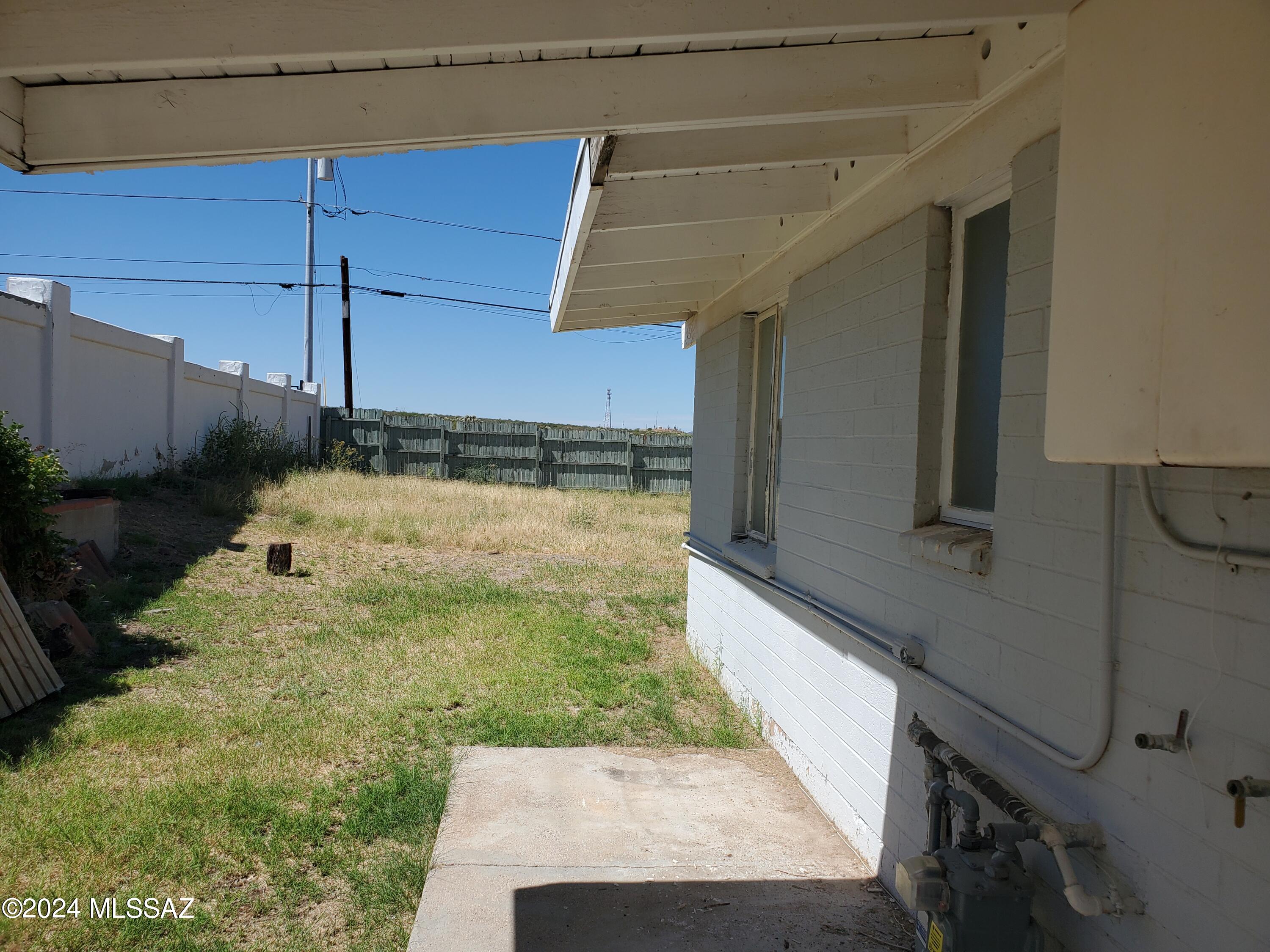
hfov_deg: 67.3
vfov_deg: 53.1
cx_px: 635
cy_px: 476
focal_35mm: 26
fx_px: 954
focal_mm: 4.3
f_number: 2.4
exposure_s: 1/2082
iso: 50
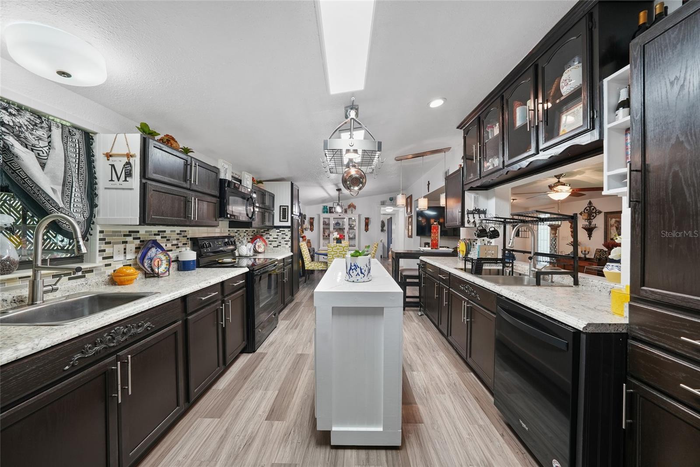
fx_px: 233
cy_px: 234
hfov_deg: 112.6
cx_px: 350
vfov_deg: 90.1
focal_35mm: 12
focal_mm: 12
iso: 400
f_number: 7.1
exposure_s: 1/5
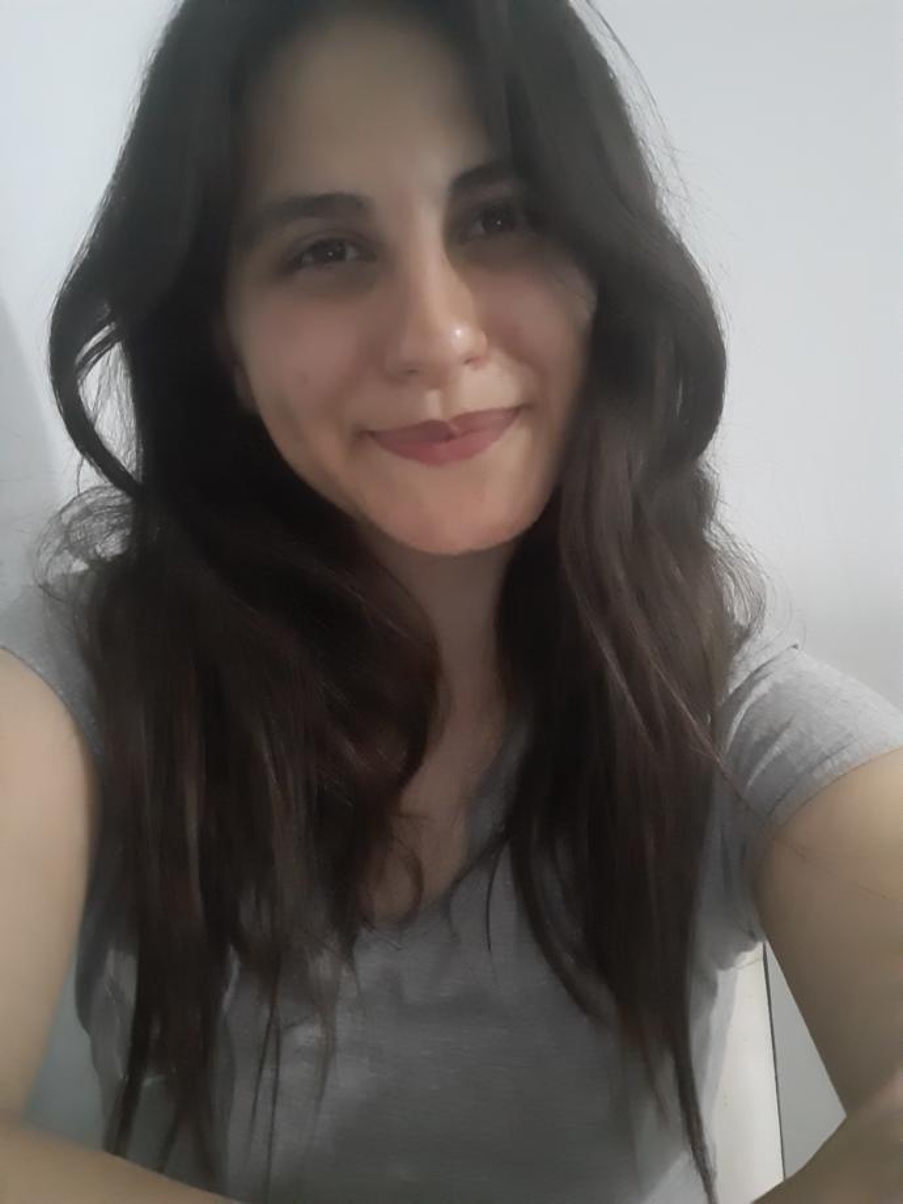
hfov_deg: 44.2
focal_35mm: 32
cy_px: 602
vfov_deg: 56.8
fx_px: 1113
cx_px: 452
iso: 1250
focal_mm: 2.66
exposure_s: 1/8
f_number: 2
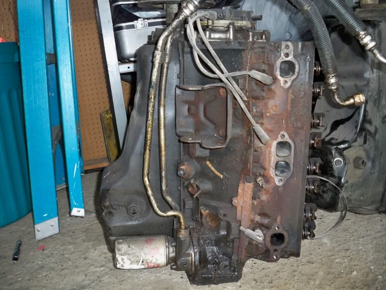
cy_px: 145
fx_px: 390
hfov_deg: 52.6
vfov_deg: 40.7
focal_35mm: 35
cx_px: 193
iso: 200
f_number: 3.1
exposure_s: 1/30
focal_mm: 6.3
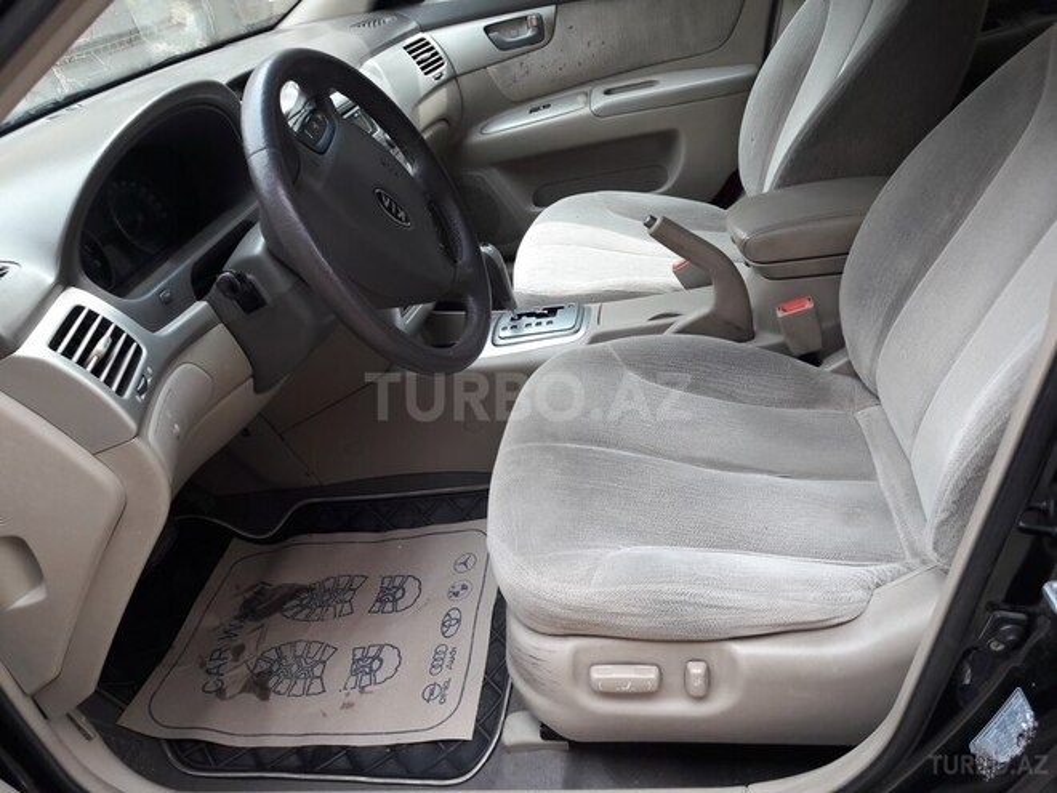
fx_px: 855
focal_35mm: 28
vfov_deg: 49.7
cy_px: 396
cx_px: 528
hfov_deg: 63.4
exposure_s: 1/138
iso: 40
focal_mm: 3.7
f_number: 1.9
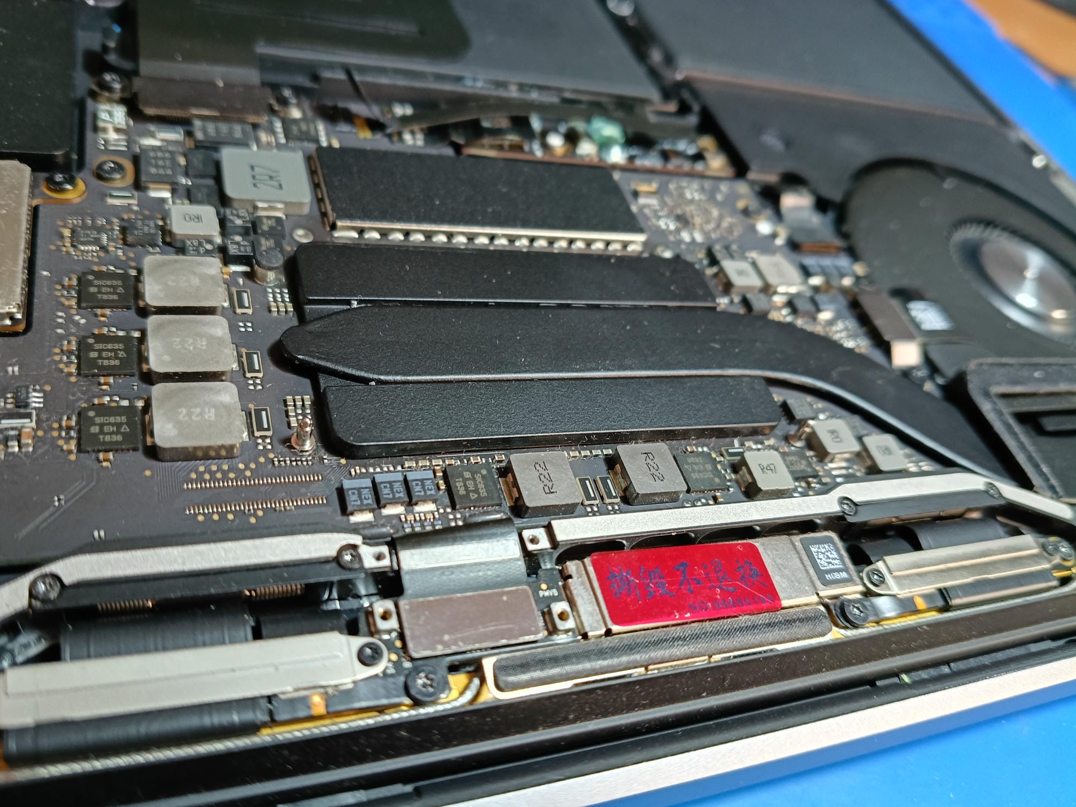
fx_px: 839
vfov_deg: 51.3
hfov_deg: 65.3
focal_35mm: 27
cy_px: 418
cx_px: 522
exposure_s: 1/50
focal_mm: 4.81
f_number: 1.8
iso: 668
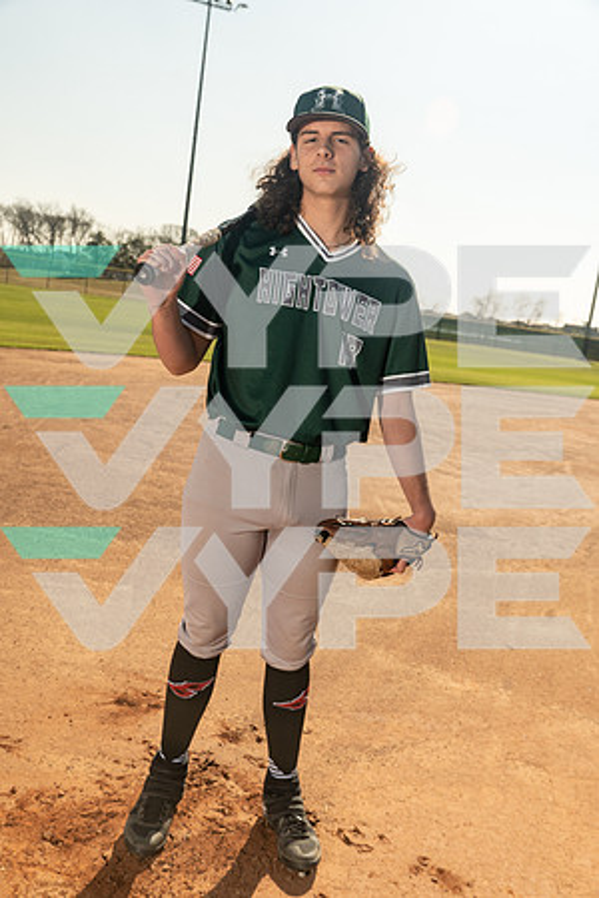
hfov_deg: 38.9
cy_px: 449
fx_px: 849
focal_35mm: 34
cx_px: 300
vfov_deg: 55.8
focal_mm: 34
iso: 500
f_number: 7.1
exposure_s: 1/200
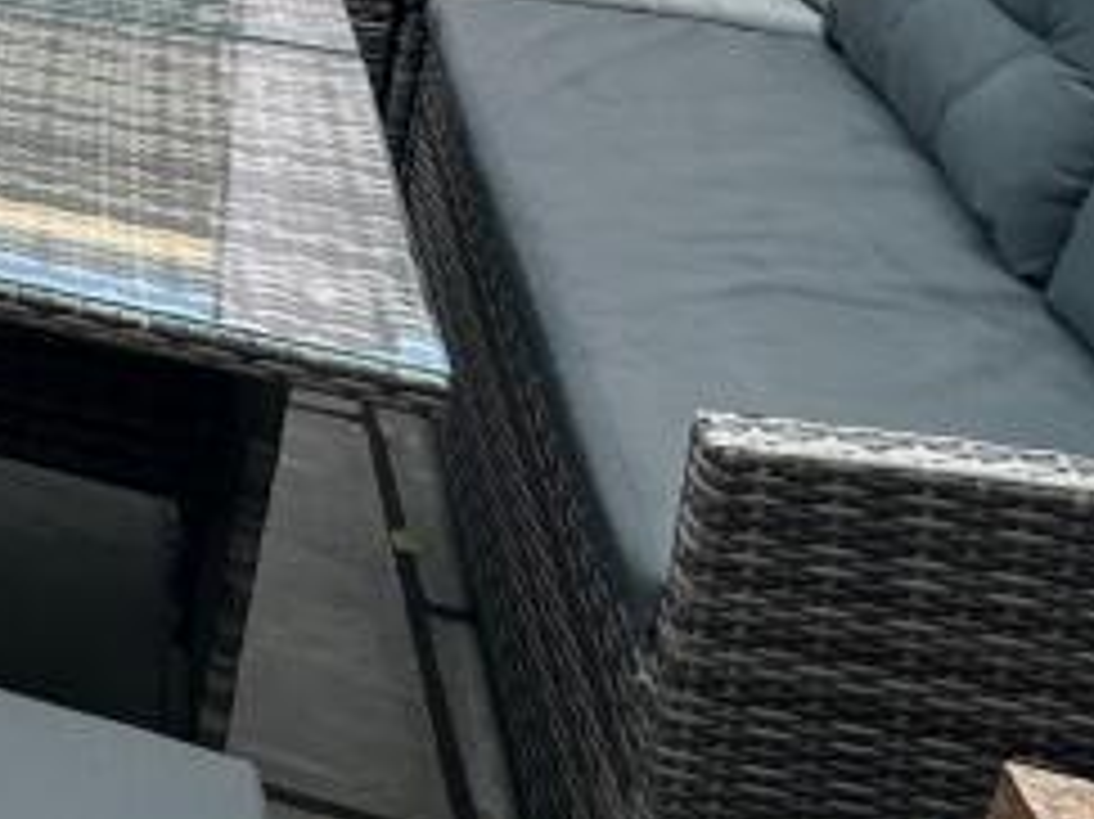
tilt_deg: -14.3
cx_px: -603
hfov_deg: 24.4
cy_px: -410
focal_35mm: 59
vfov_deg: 21.0
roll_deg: -0.6
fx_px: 1864
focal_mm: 2.22
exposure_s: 1/932
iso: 40
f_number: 2.2
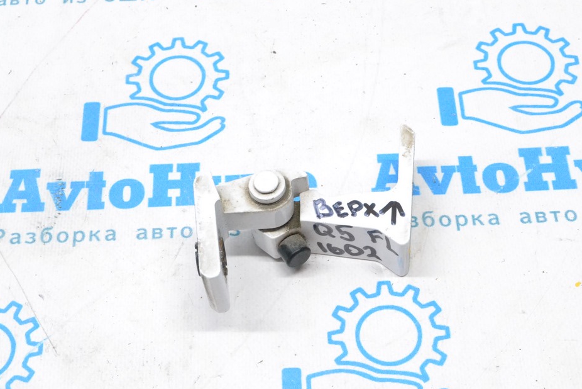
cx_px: 275
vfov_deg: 21.6
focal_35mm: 63
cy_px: 212
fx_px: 1019
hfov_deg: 31.9
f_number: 13
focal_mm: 38
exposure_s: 1/100
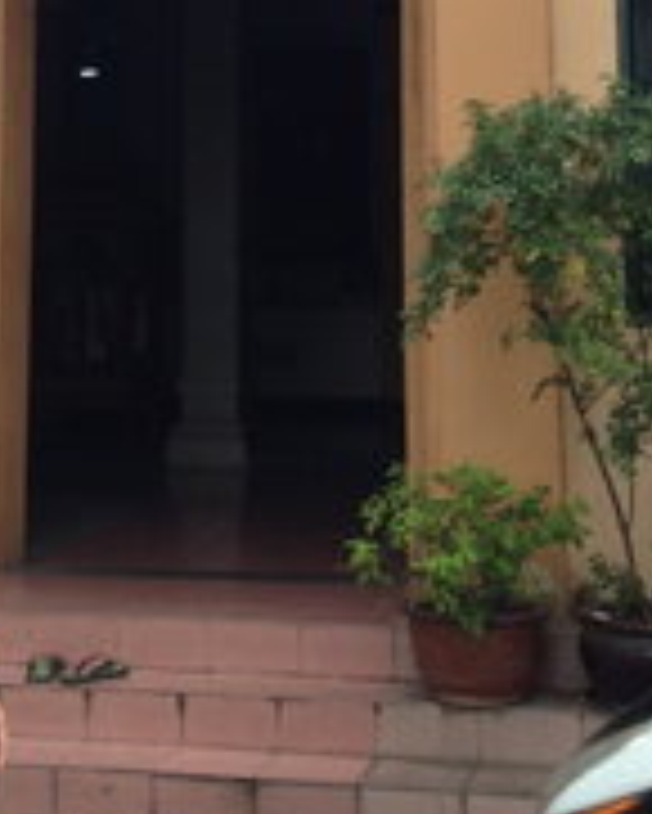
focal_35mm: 95
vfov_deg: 19.2
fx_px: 2290
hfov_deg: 16.2
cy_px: -115
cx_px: 225
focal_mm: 4.12
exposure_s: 1/215
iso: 50
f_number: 2.4
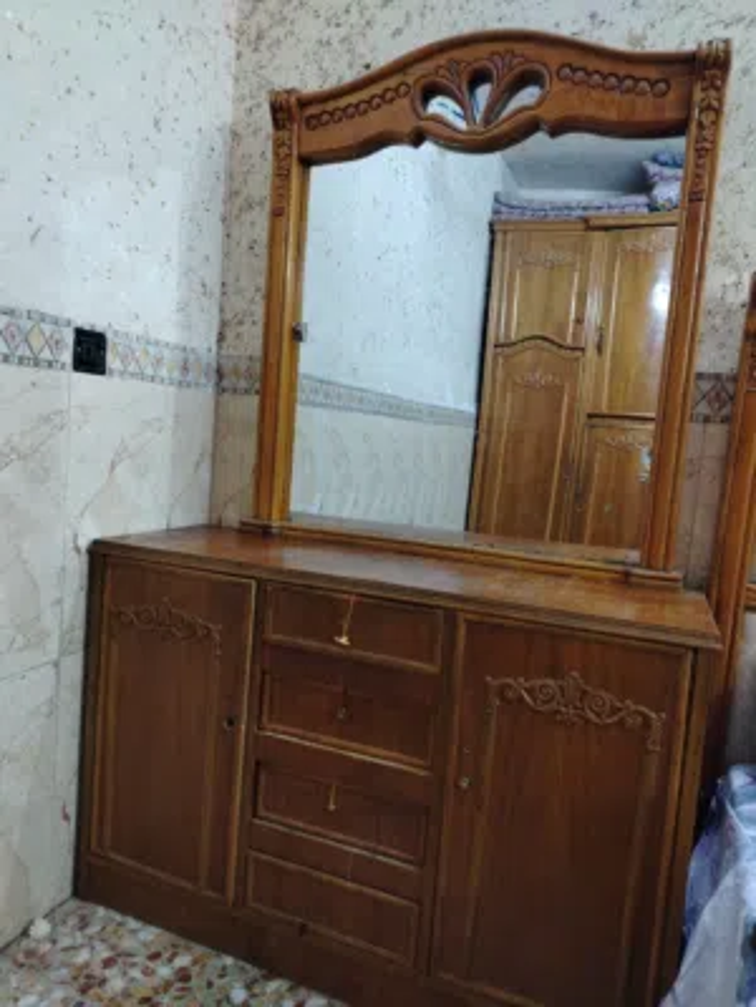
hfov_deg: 56.8
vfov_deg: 71.6
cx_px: 378
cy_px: 504
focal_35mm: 24
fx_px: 699
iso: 1078
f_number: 1.75
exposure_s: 1/30
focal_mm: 5.25
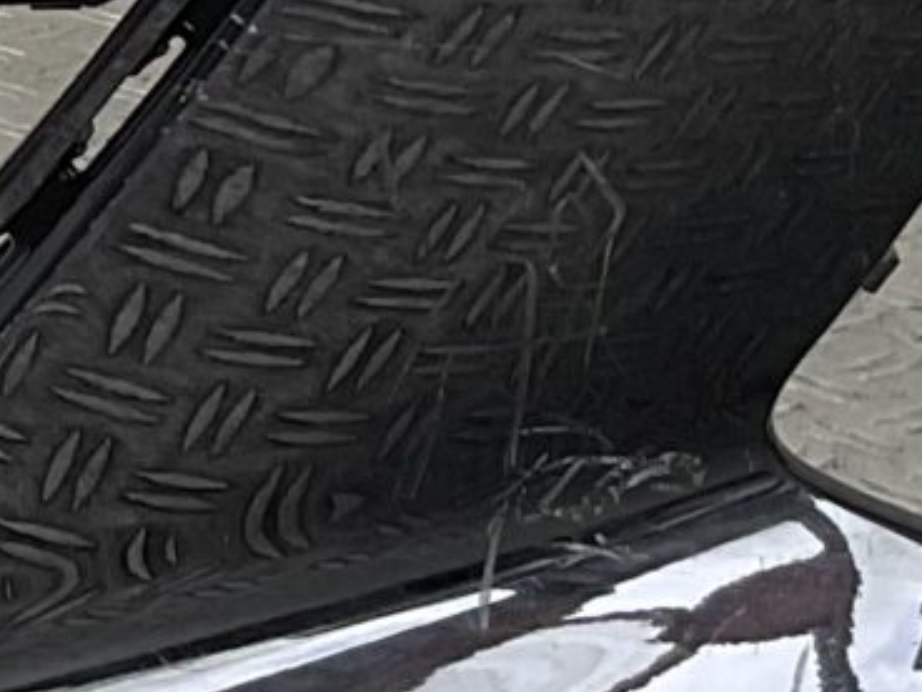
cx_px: -935
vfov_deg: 7.1
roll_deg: -2.8
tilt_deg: -9.3
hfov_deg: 9.2
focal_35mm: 202
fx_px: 5380
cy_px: -707
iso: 16
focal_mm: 3
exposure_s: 1/141
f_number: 1.8
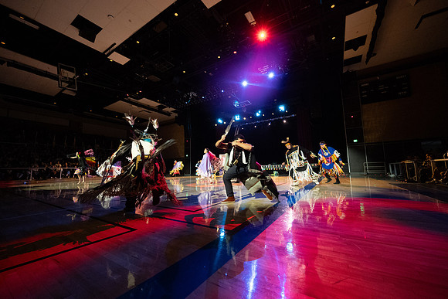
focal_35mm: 14
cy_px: 150
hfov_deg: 104.2
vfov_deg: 81.2
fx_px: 174
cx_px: 224
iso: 8000
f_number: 4
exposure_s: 1/160
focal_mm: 14
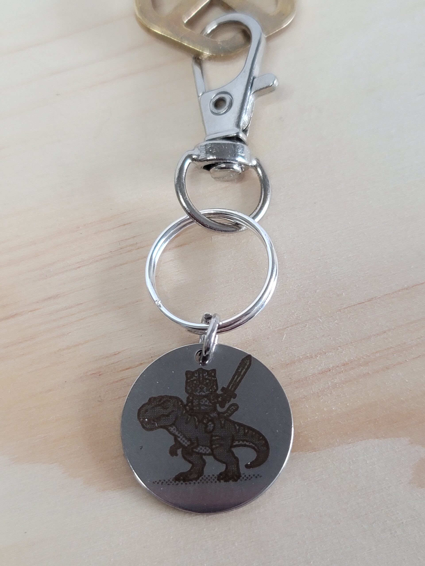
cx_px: 212
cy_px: 283
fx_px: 409
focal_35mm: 25
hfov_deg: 54.9
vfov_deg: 69.4
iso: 160
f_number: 1.8
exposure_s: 1/120
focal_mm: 7
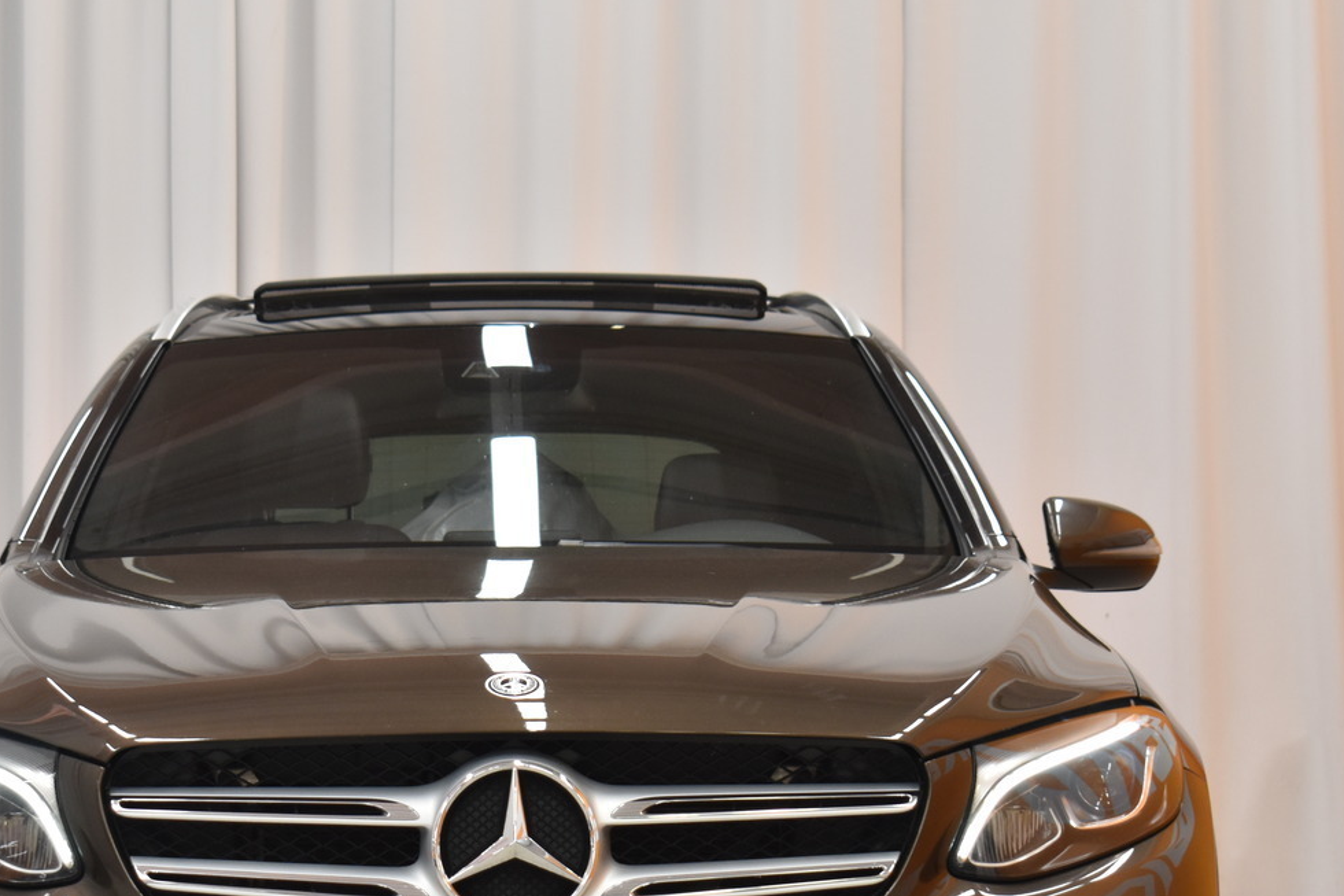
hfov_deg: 17.2
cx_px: 512
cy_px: 681
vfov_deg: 11.5
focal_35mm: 119
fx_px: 4442
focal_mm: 48
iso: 640
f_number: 5.6
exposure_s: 1/8
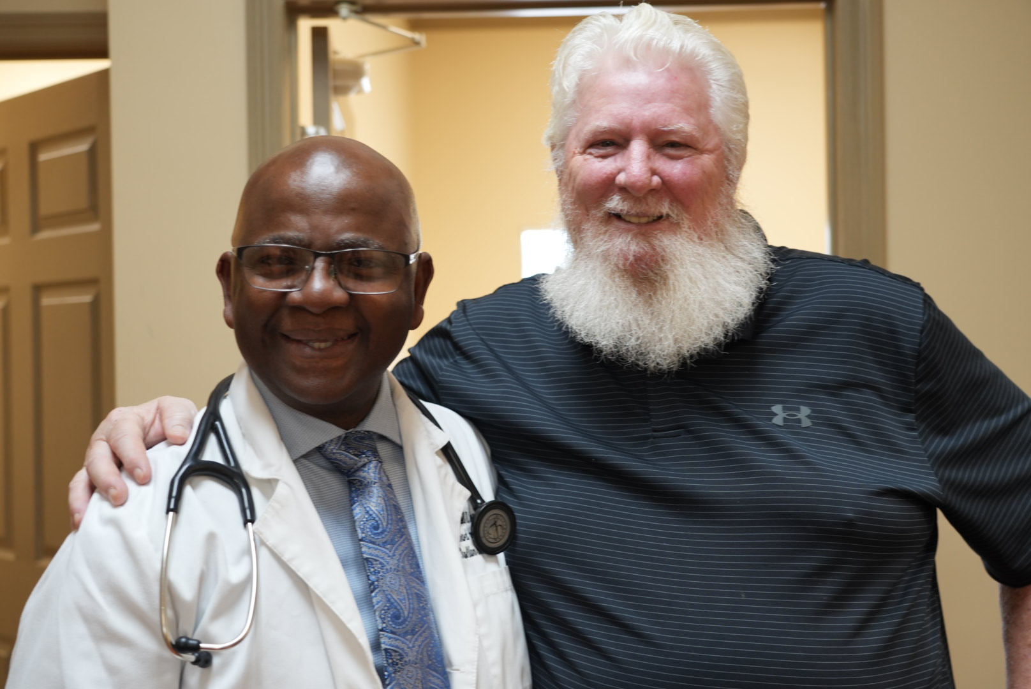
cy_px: 344
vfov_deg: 31.2
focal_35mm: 43
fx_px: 1232
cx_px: 516
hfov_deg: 45.4
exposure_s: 1/50
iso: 800
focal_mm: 43
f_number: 4
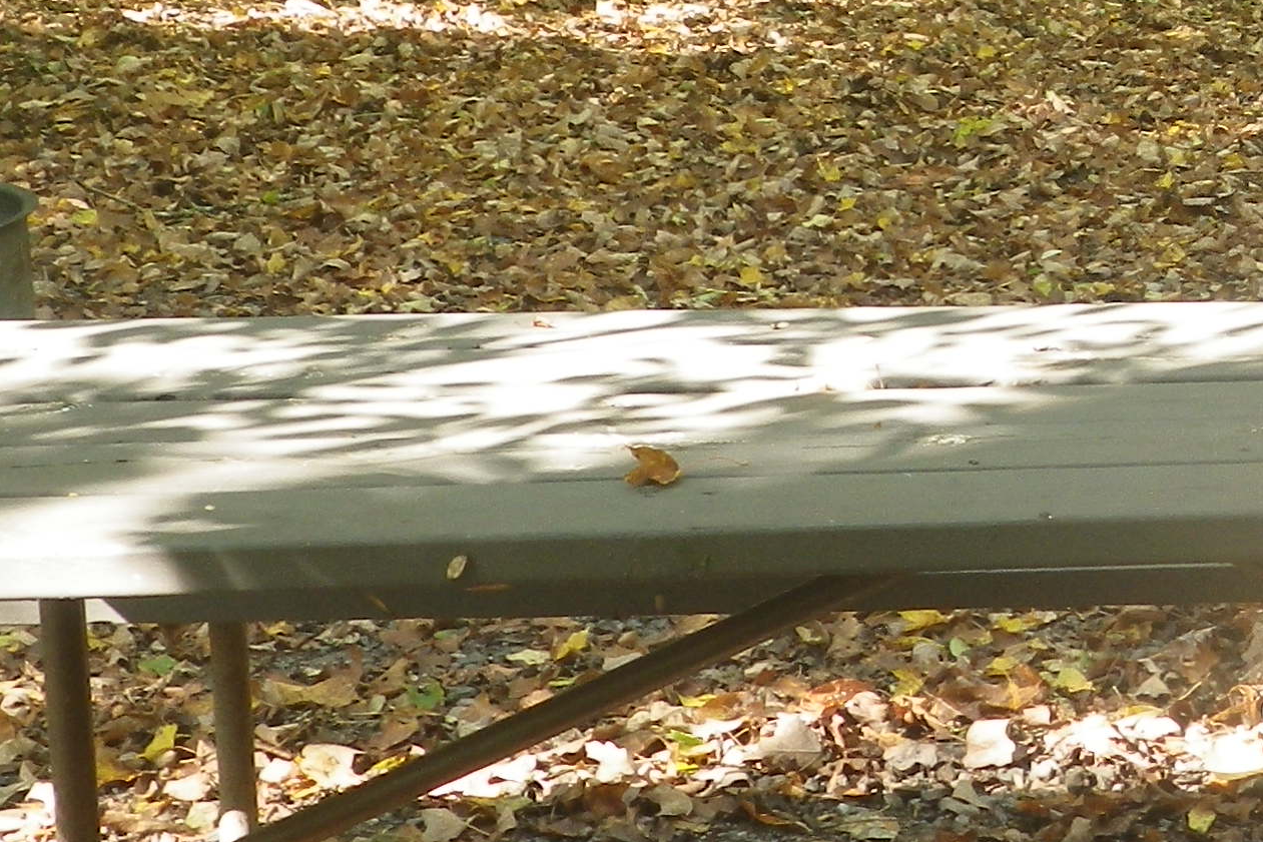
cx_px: 1265
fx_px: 3473
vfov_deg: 13.7
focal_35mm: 99
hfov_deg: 20.0
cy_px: 67
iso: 80
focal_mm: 5
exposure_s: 1/50
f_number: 3.5
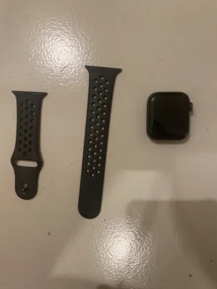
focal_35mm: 26
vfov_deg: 67.3
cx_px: 108
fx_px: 217
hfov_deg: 53.1
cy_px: 144
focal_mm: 4.25
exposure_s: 1/50
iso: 400
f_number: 1.8
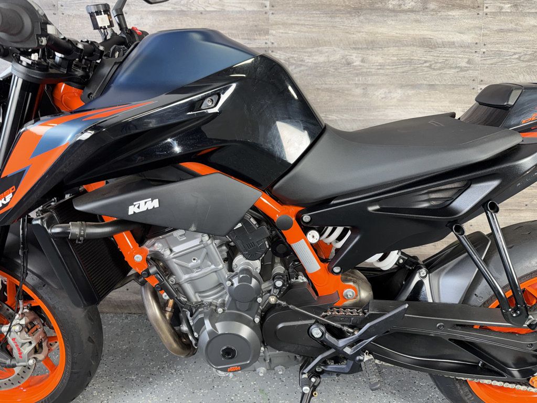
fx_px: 372
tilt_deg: -7.0
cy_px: 202
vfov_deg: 56.8
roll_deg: -0.1
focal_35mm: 24
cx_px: 268
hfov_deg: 71.6
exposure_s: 1/22
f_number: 1.78
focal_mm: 6.76
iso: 64
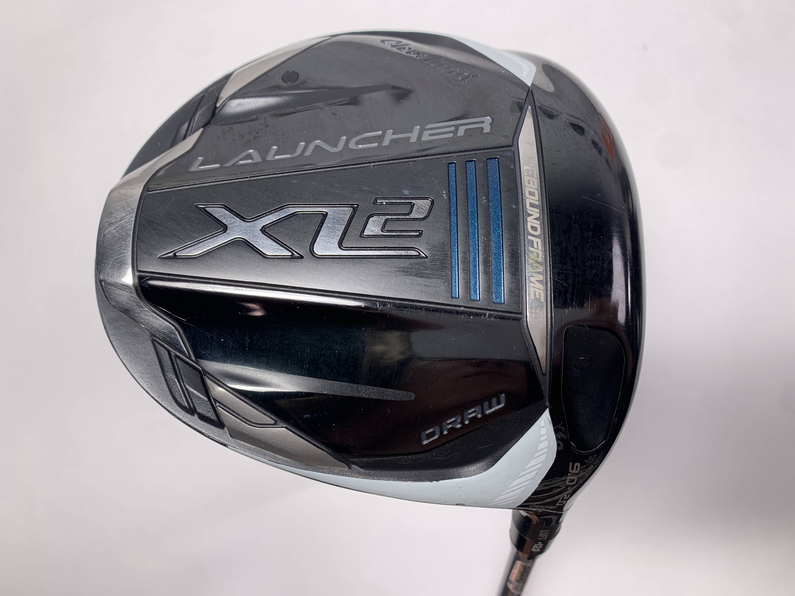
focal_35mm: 26
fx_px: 597
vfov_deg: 53.1
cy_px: 298
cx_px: 398
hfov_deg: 67.3
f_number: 1.8
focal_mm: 4.25
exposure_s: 1/170
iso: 25
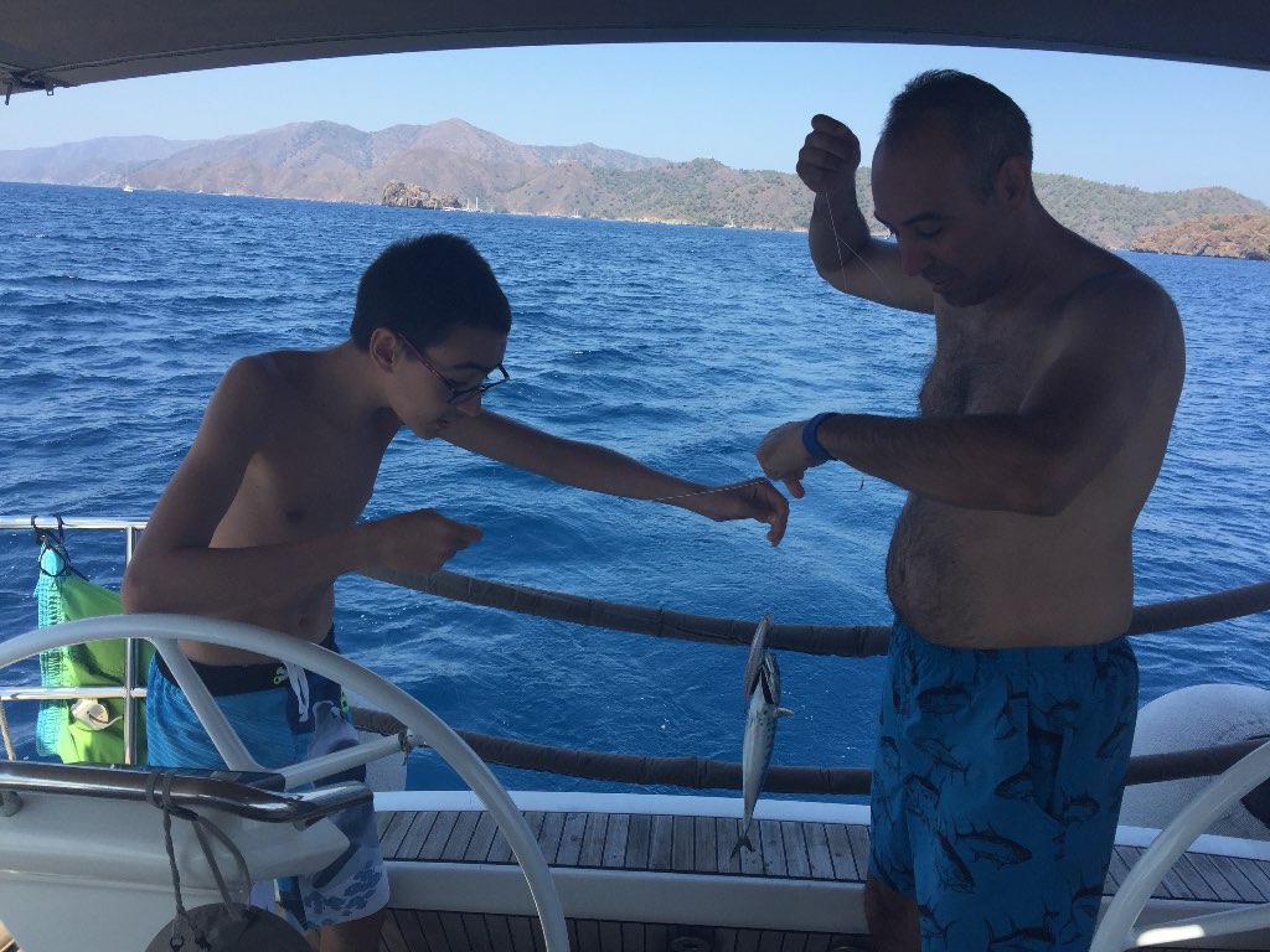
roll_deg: -4.9
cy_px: 476
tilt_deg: -11.9
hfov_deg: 61.7
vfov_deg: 48.2
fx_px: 1064
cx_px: 635
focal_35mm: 29
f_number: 2.2
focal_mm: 4.15
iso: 32
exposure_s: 1/1014
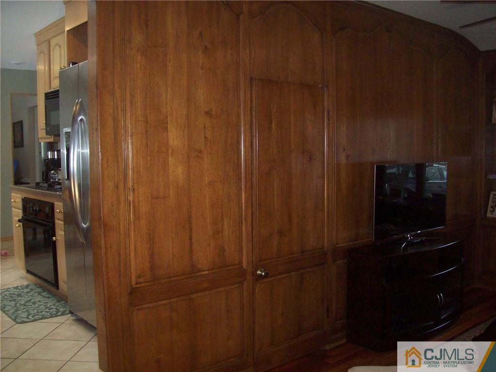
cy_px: 186
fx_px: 516
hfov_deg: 51.4
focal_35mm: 36
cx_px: 248
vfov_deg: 39.6
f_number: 2.7
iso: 200
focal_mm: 6
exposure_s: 1/64
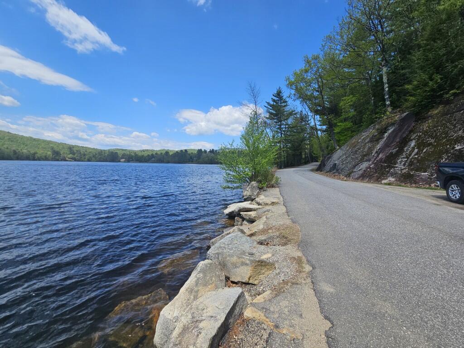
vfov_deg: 89.9
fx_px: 174
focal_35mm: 13
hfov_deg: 106.2
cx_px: 232
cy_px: 174
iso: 50
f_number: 2.2
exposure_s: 1/2283
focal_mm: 2.2
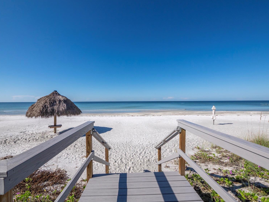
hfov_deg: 98.2
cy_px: 104
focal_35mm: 15
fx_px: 117
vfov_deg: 81.7
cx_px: 133
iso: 400
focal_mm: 7
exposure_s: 1/2500
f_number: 7.1
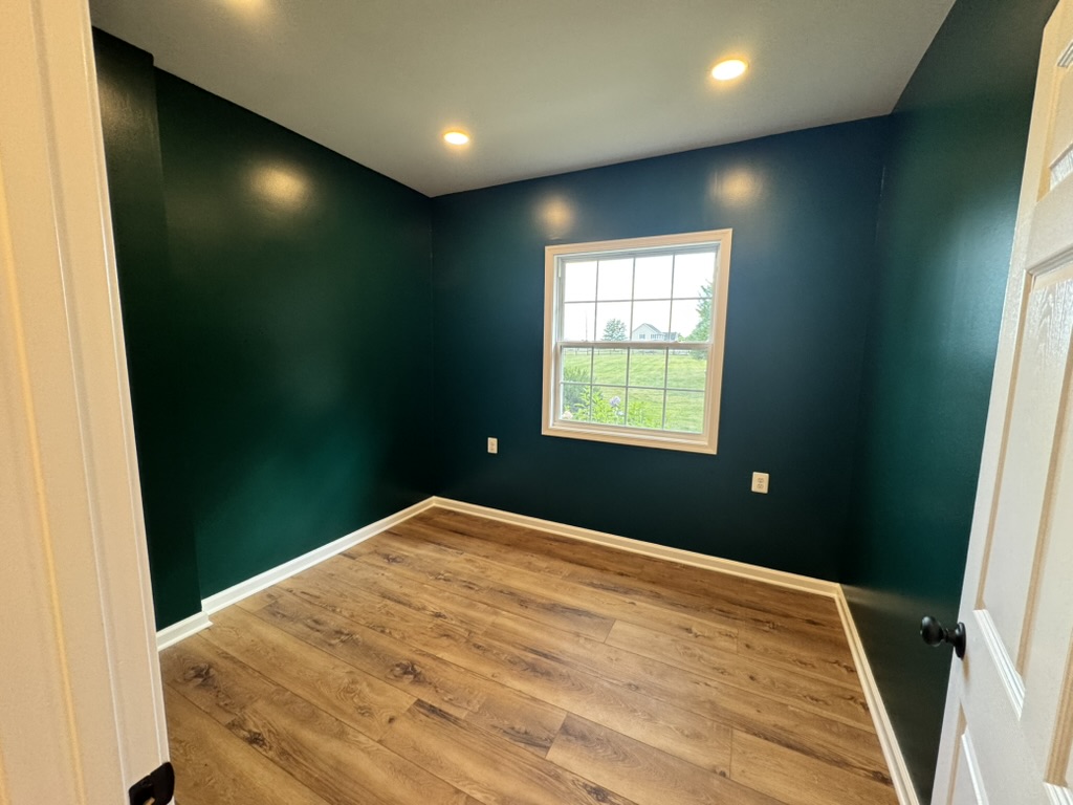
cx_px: 536
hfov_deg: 102.1
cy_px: 402
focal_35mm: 14
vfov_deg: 85.7
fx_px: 434
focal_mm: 2.22
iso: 200
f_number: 2.2
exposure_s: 1/120
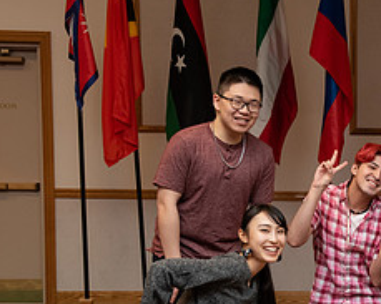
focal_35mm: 100
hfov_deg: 18.4
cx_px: 424
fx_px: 1127
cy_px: 258
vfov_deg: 15.3
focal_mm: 42
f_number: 5.6
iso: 2000
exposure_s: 1/200
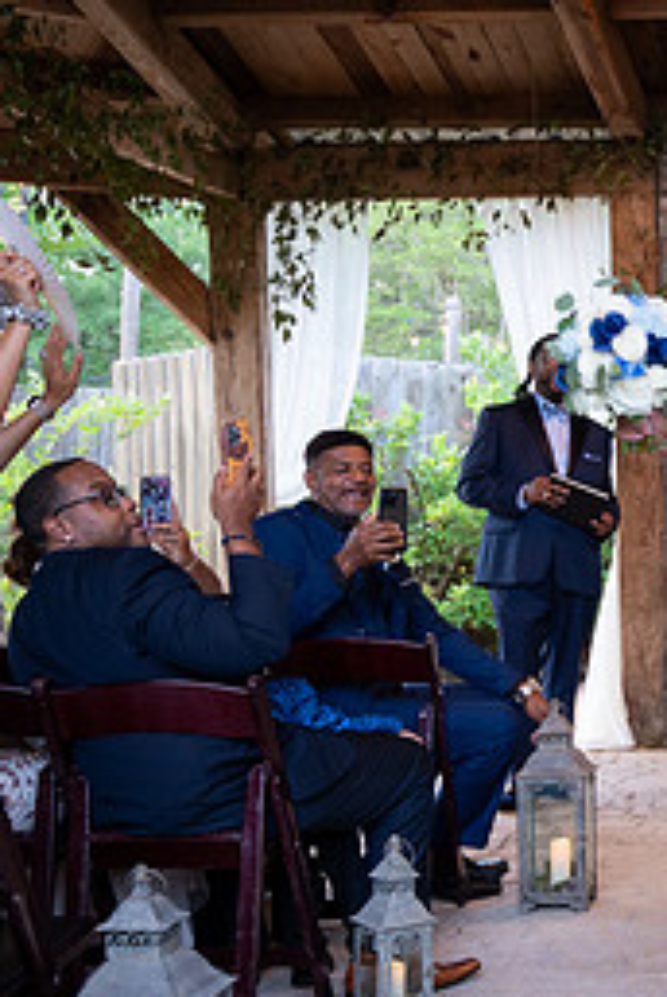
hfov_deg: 18.2
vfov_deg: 30.0
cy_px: 563
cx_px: 993
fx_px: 1857
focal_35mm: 67
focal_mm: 29
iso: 1600
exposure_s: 1/125
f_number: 4
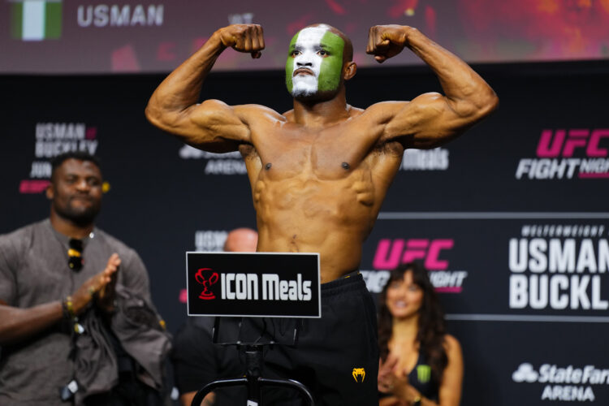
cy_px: 203
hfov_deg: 10.8
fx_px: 3231
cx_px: 304
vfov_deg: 7.2
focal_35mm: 191
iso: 1000
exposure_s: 1/400
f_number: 2.8
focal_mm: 191
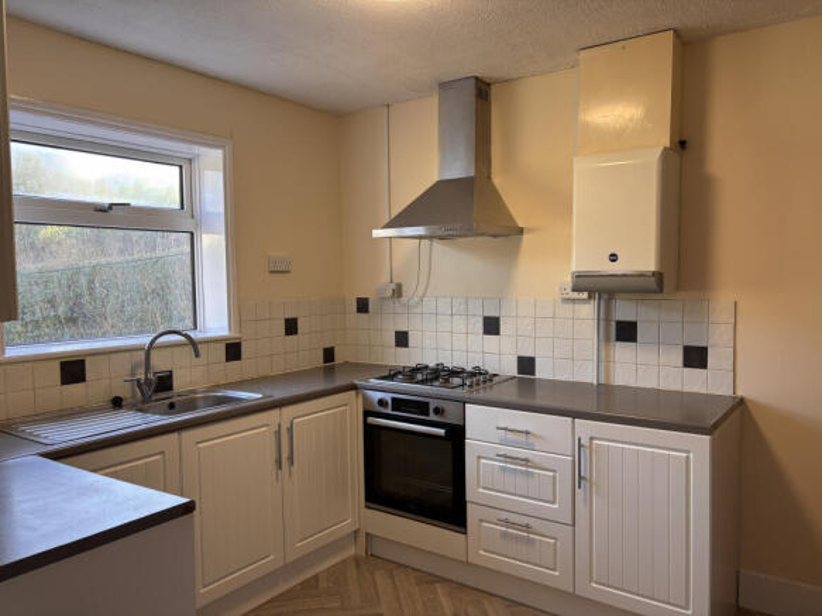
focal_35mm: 26
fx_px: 617
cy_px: 308
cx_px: 411
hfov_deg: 67.3
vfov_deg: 53.0
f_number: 1.6
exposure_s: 1/121
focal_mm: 5.96
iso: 80
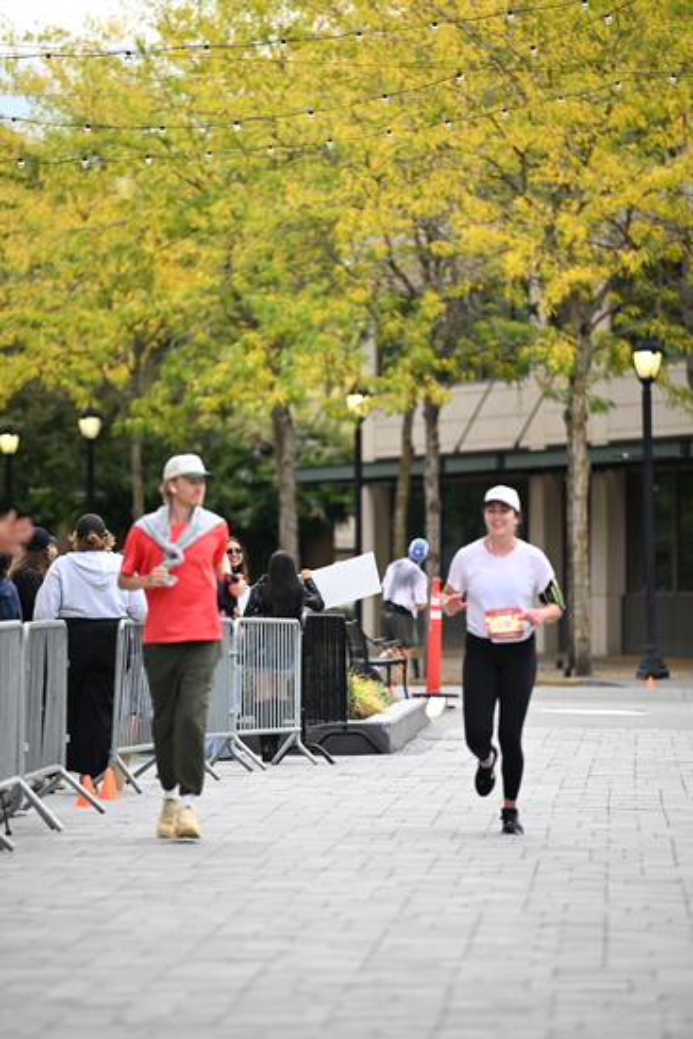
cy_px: 520
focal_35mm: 200
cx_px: 346
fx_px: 5771
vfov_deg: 10.3
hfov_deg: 6.9
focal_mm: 200
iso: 640
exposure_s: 1/2000
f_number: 2.8
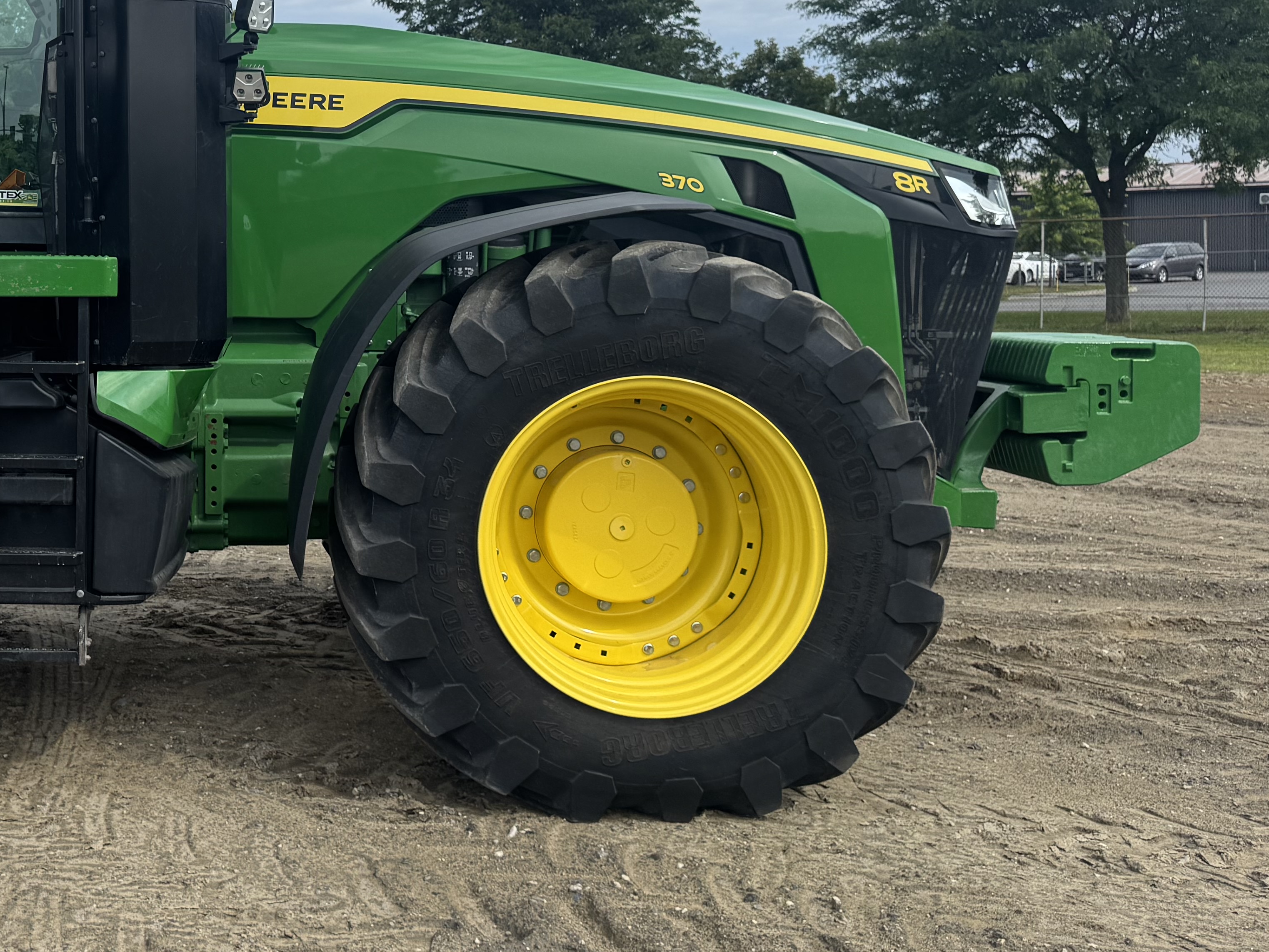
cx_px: 173
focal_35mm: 45
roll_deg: +1.4
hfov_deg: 39.6
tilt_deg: -0.8
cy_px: 279
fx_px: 1650
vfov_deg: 31.8
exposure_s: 1/4049
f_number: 1.78
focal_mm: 6.76
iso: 80
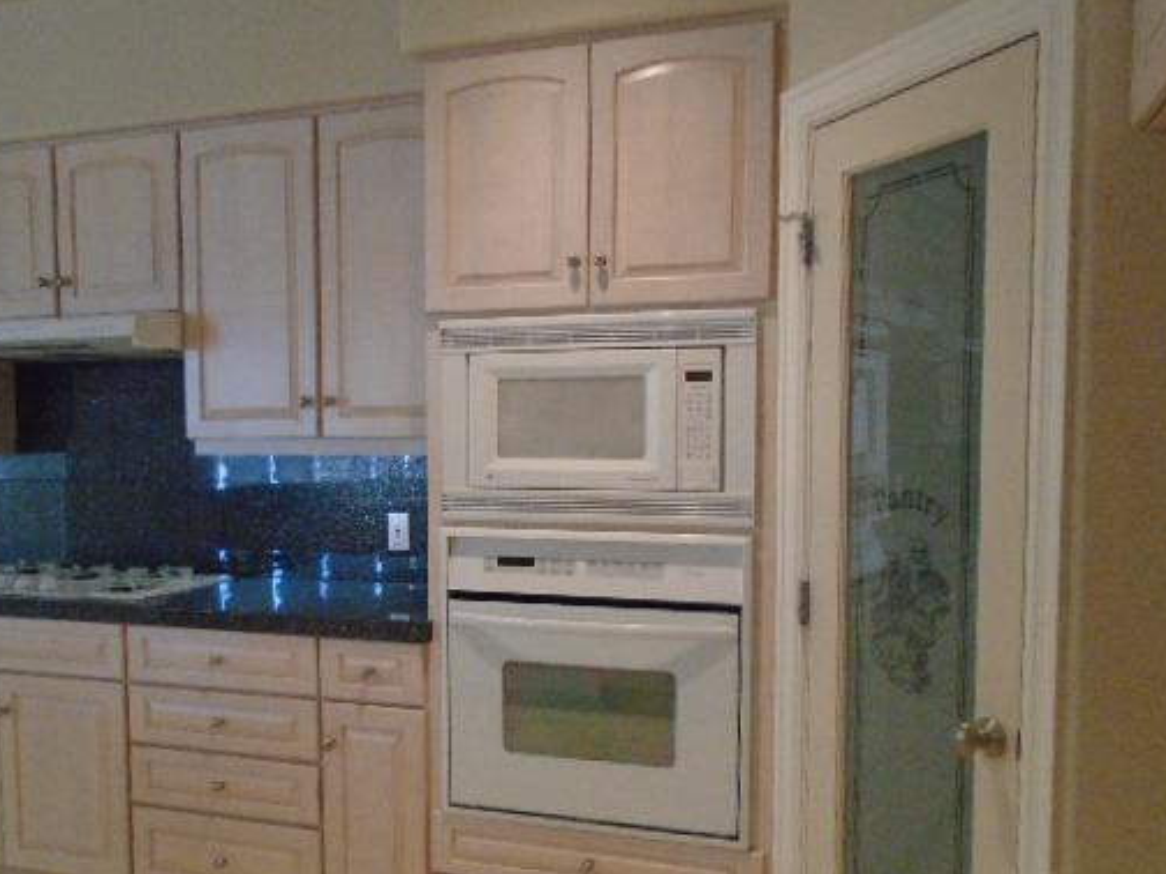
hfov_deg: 55.1
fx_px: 1112
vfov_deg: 42.8
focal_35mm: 33
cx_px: 484
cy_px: 511
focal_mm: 4.6
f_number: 3.2
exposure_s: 1/80
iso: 640
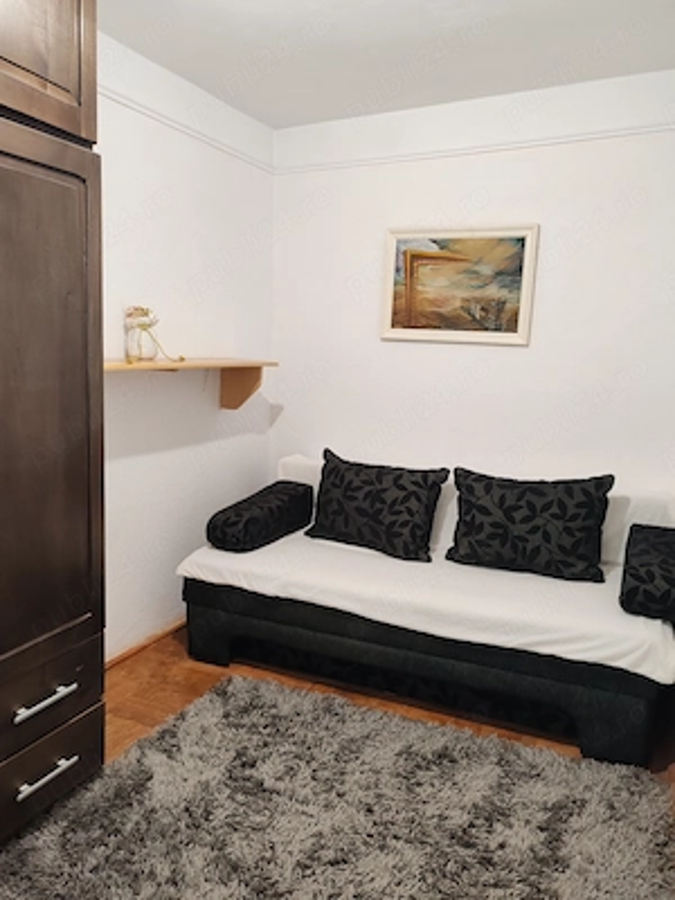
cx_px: 338
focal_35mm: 27
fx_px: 702
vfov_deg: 65.3
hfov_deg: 51.4
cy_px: 450
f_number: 1.9
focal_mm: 6.12
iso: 1600
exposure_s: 1/50
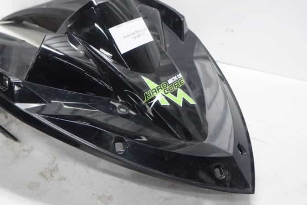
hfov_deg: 46.4
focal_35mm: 41
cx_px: 96
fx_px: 350
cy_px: 67
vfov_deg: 32.4
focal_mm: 18
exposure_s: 1/60
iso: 320
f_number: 3.5
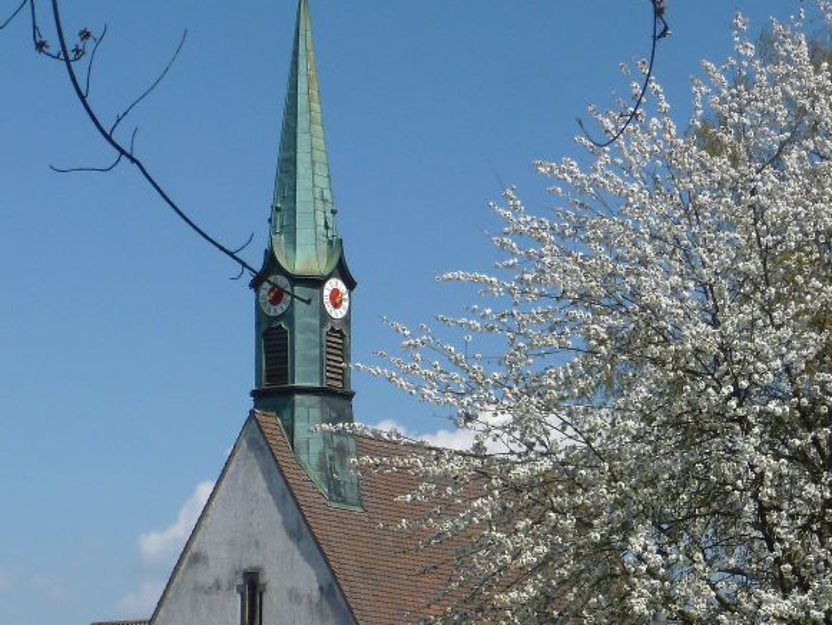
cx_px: 493
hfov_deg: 14.0
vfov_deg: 10.4
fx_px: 3390
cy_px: 612
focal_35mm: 141
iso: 100
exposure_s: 1/1000
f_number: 4.5
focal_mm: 11.5
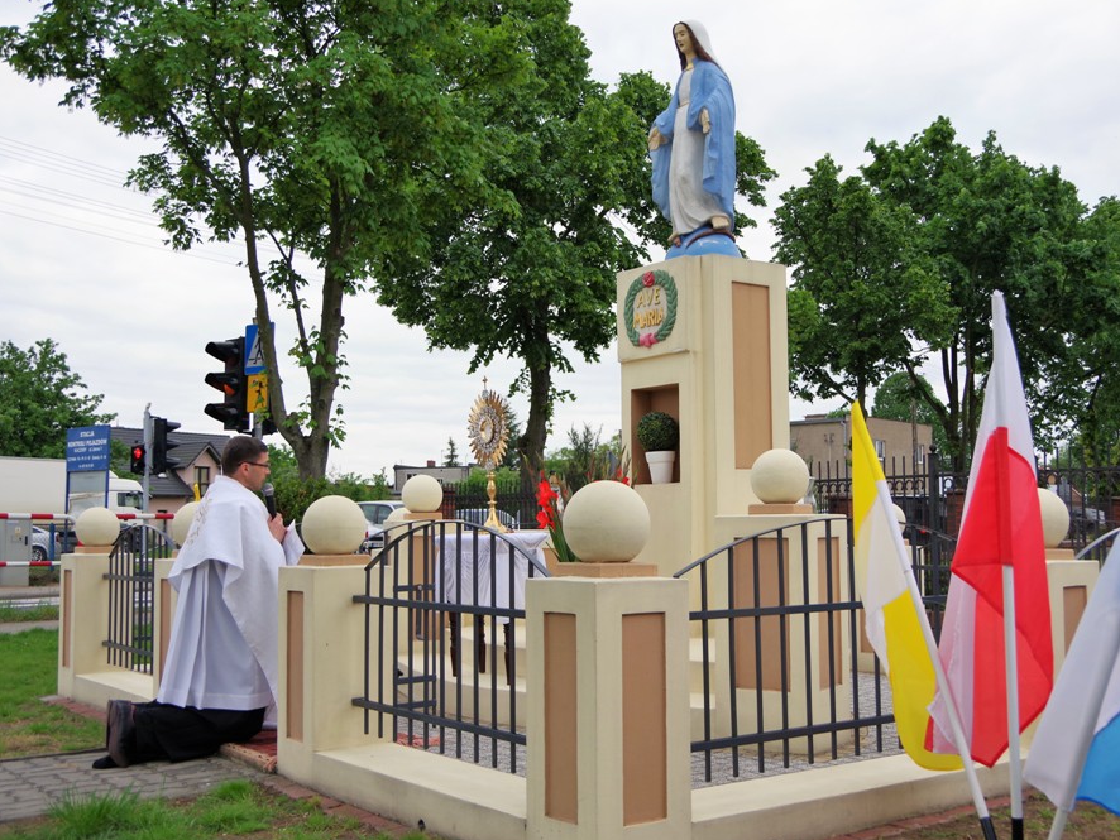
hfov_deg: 46.7
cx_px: 602
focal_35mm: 40
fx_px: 1295
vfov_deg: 36.0
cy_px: 416
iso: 200
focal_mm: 24
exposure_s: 1/100
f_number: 5
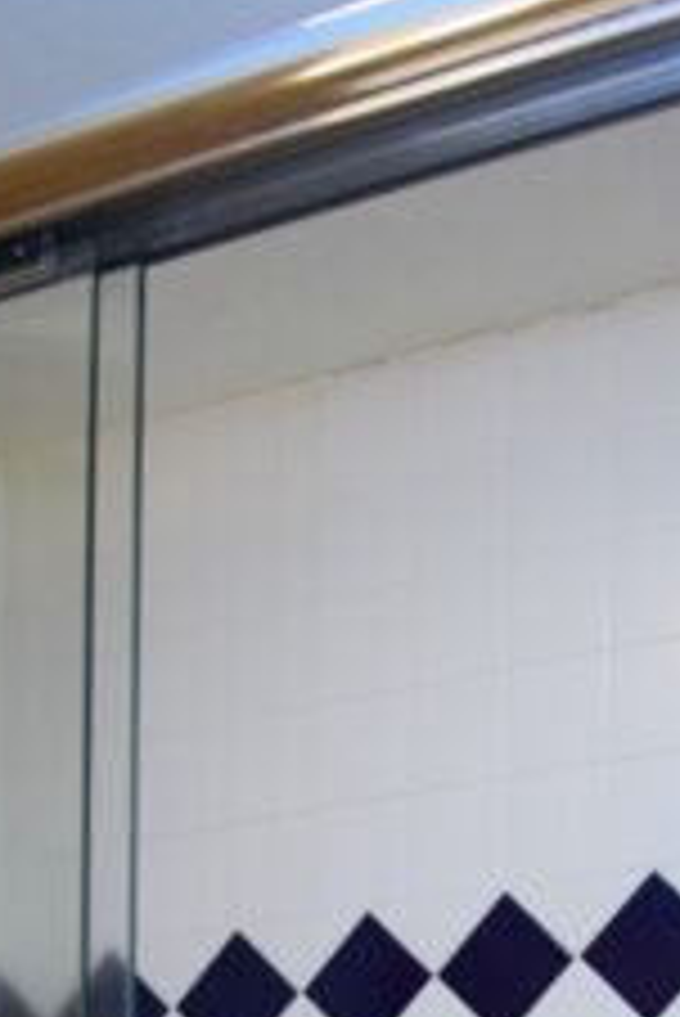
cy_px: 1588
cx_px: 633
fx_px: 1499
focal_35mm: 53
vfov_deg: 25.8
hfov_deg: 24.7
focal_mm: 10
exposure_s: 1/60
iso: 1100
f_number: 4.5
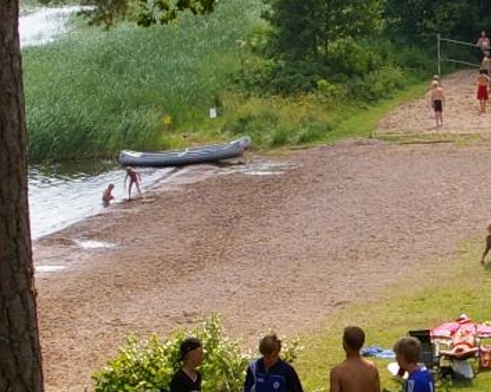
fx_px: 2252
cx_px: 474
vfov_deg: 10.0
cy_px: 168
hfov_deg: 12.3
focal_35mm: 155
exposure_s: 1/180
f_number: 9.5
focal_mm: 24
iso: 200
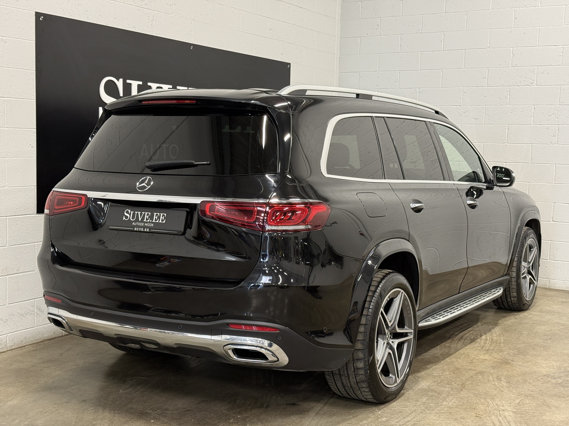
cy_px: 213
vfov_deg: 30.3
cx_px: 284
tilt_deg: -5.7
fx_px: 789
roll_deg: -1.8
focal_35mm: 48
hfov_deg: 39.7
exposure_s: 1/50
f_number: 1.78
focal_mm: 6.76
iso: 200
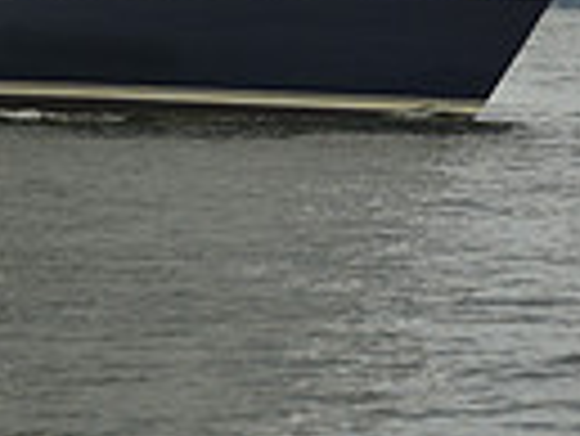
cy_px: -854
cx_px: -106
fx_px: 5082
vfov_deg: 4.7
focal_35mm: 303
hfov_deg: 6.5
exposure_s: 1/1250
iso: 200
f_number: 5.6
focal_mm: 70
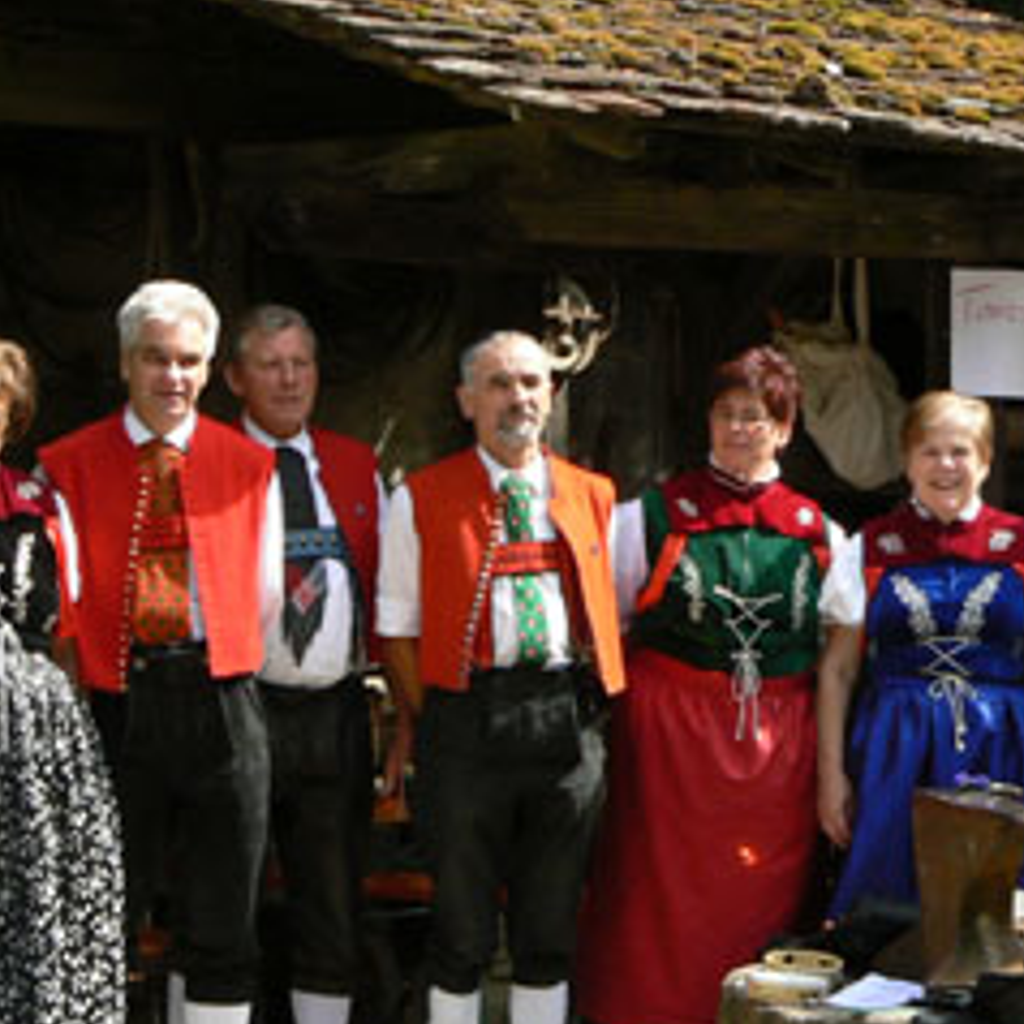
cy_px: 686
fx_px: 3481
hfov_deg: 16.7
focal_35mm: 104
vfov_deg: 16.7
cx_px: 413
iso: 80
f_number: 5.6
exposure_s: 1/160
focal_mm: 9.3
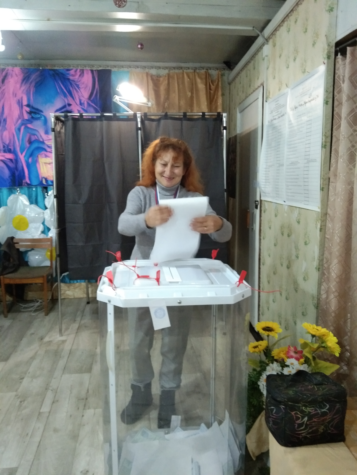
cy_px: 238
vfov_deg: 60.0
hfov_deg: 46.8
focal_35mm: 30
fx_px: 413
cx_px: 178
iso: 782
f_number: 2.2
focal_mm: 3.65
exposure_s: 1/20
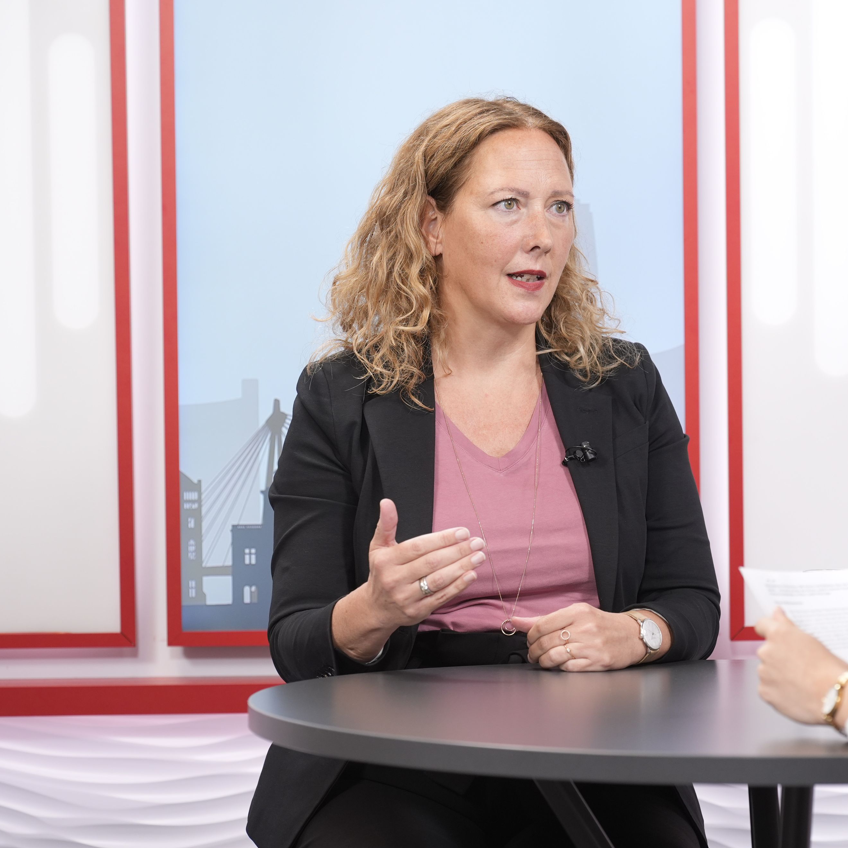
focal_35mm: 117
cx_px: 606
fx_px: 3243
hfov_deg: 14.9
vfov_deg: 14.9
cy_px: 427
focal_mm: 91
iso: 800
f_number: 4.5
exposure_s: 1/160
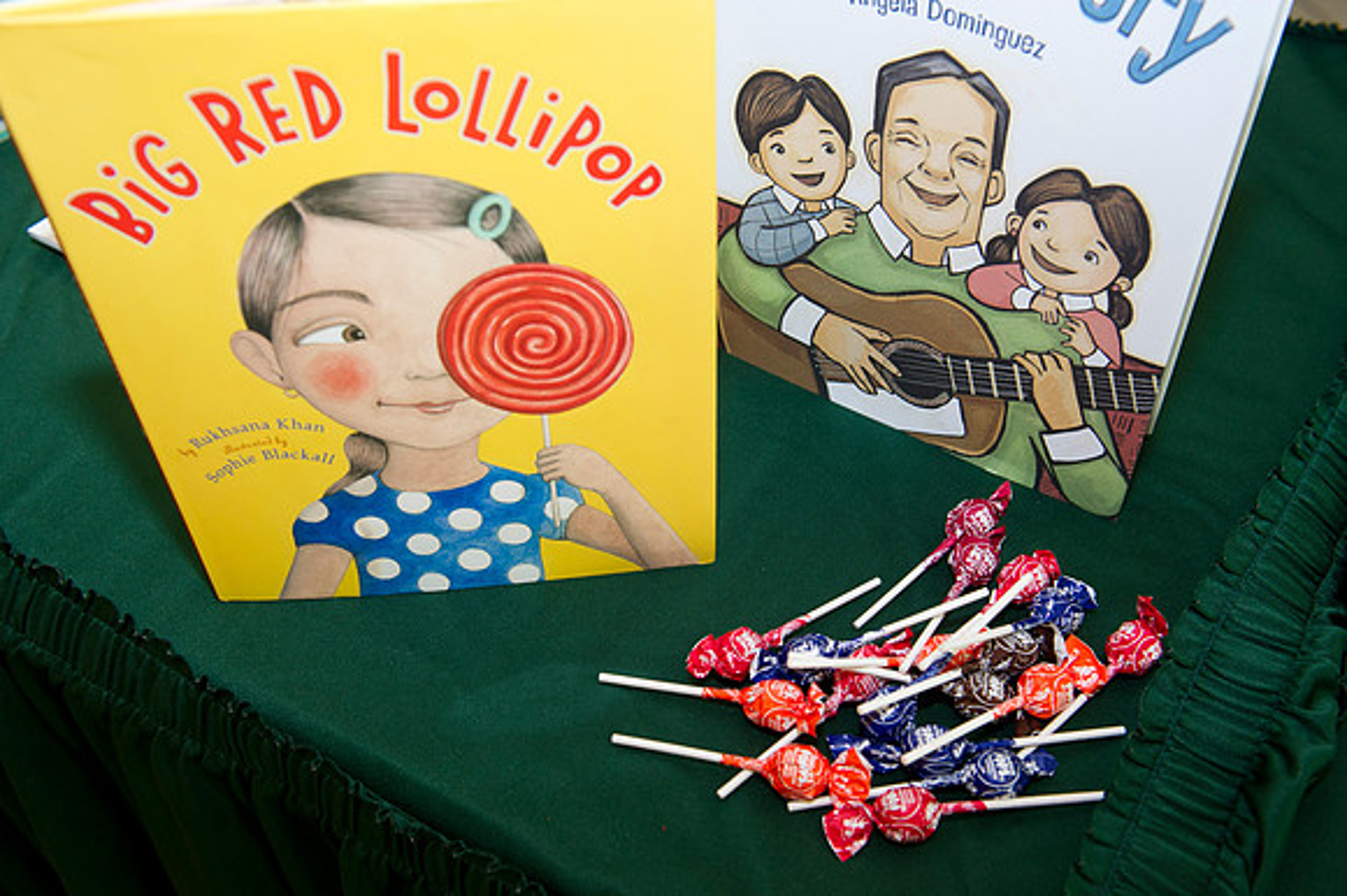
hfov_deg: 53.2
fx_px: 1346
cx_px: 674
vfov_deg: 36.8
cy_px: 448
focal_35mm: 36
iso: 1250
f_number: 5.6
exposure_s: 1/60
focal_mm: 36
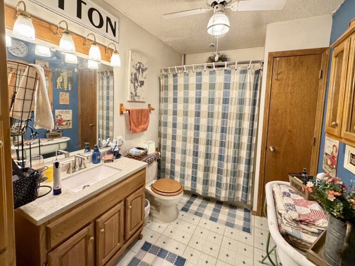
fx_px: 164
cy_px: 118
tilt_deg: -4.2
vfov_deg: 77.8
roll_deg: -2.2
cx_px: 180
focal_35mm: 16
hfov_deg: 94.5
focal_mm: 2.22
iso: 640
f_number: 2.2
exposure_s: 1/60
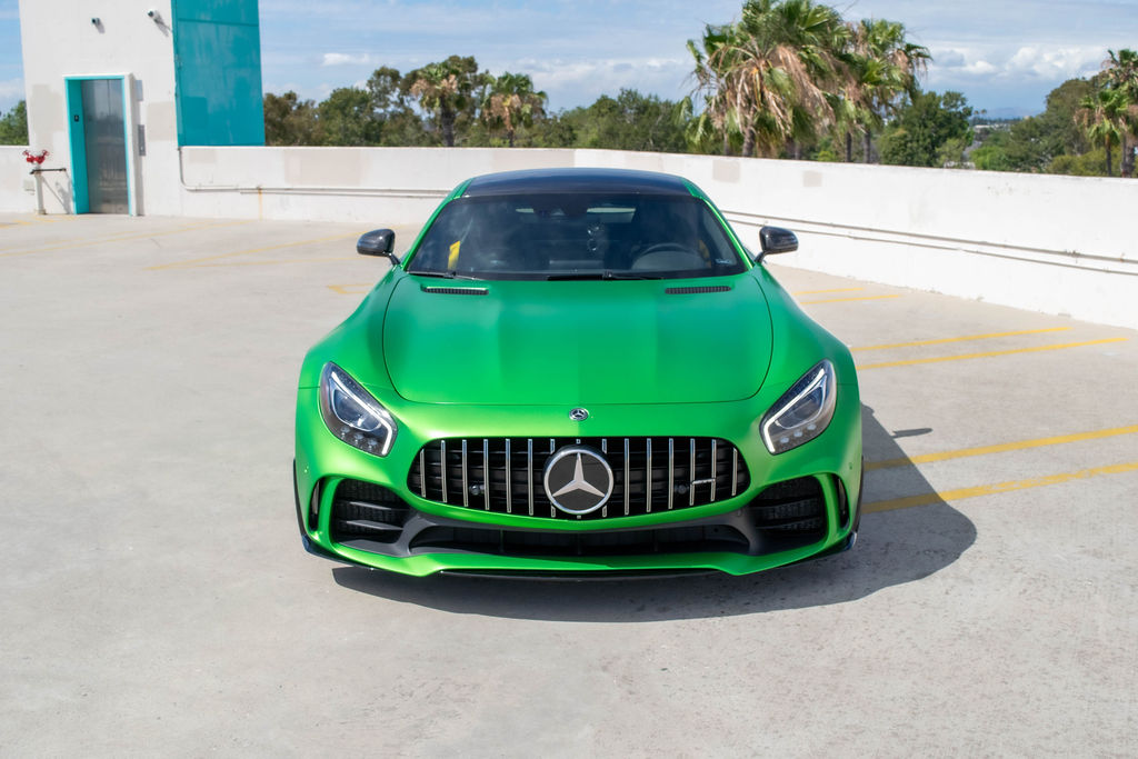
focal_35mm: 41
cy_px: 380
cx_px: 569
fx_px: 1297
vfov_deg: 32.6
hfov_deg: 47.4
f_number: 7.1
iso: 400
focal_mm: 27
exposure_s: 1/2000
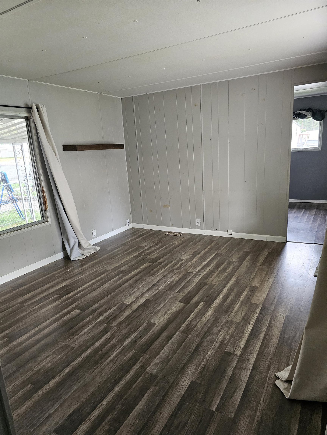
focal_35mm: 23
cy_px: 218
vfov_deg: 73.9
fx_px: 290
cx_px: 164
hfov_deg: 58.9
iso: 1000
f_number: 1.7
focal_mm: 6.3
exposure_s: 1/120
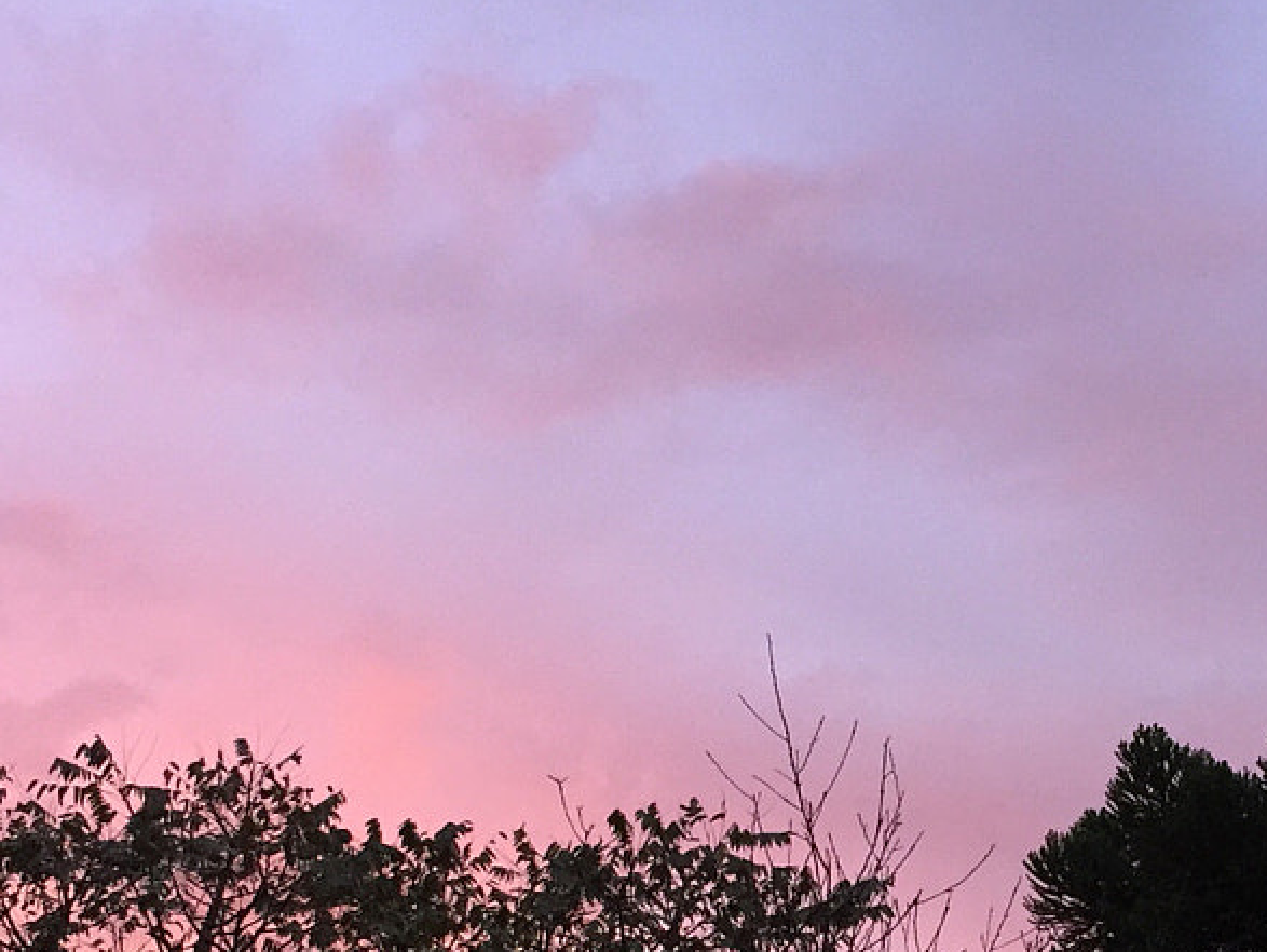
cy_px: 997
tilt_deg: +15.7
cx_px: 915
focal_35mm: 79
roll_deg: +0.3
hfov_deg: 24.5
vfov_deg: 18.1
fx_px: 2893
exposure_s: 1/30
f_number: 2.2
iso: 100
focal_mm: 4.15
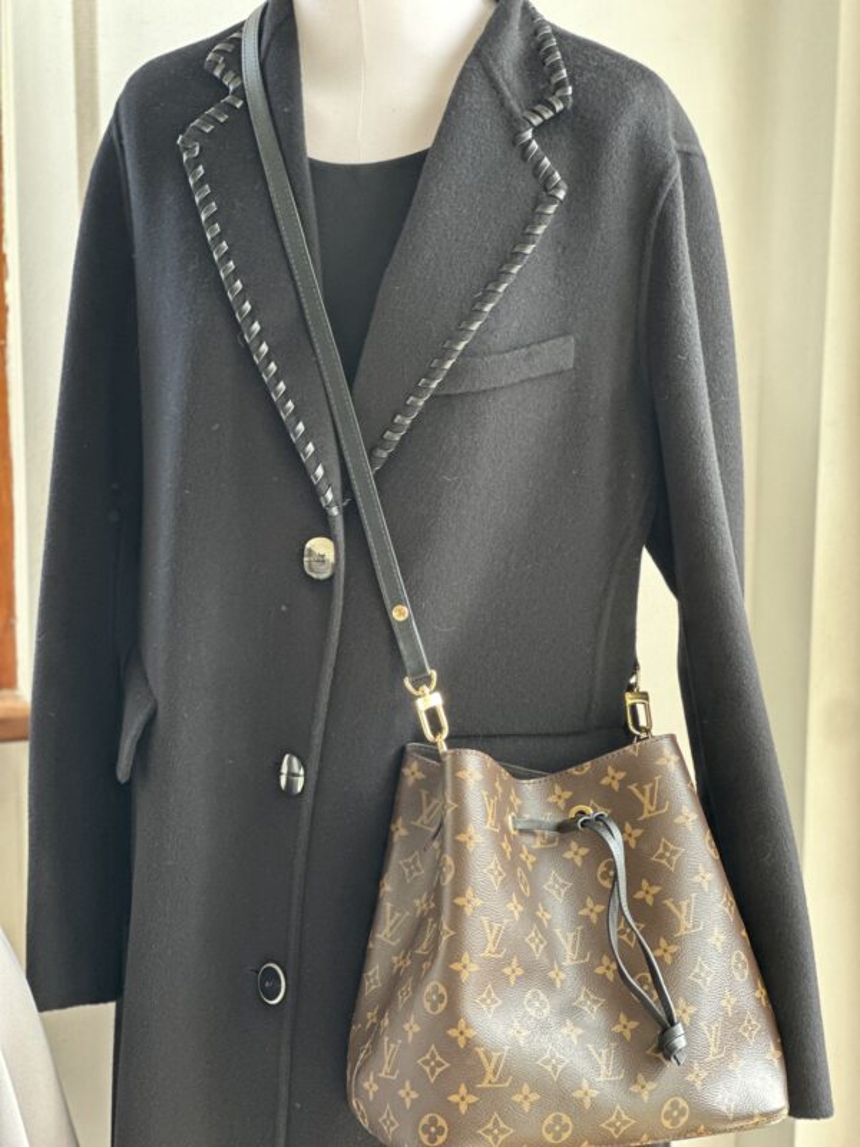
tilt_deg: -11.2
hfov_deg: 19.1
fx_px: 2551
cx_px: 430
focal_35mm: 77
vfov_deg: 25.3
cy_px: 574
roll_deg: -0.8
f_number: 2.8
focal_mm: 9
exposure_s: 1/68
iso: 250
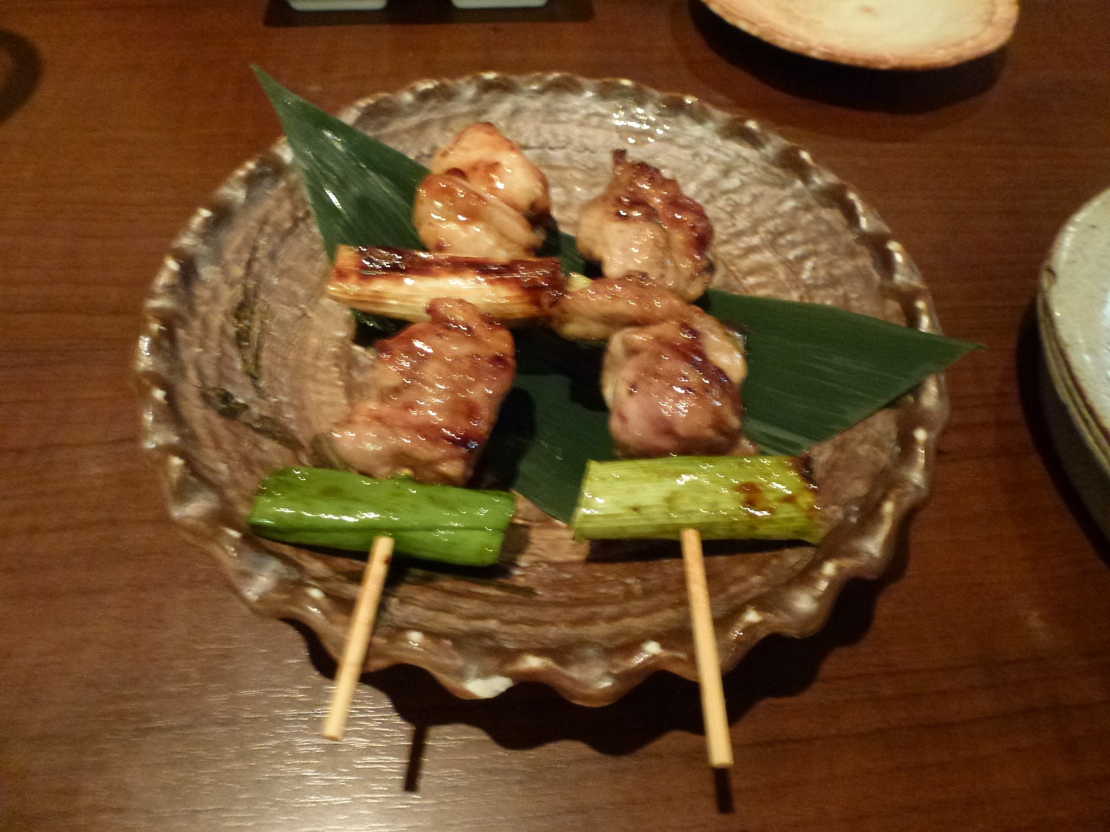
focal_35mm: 24
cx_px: 555
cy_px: 416
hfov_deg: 71.6
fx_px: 770
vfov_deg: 56.8
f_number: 3.3
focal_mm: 4.3
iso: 400
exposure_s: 1/5
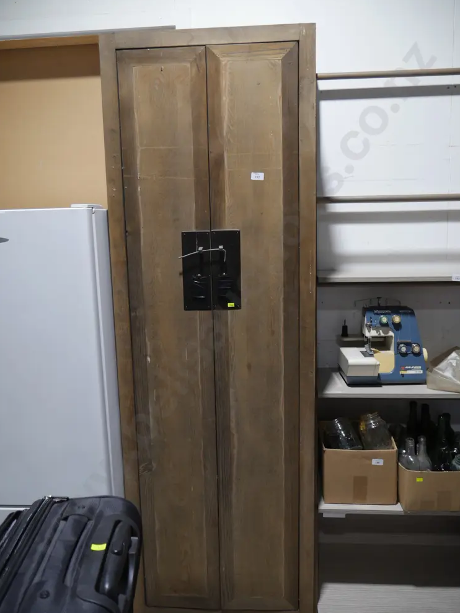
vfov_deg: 61.7
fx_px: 514
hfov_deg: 48.2
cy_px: 304
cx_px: 236
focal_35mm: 29
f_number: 3.5
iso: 200
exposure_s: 1/60
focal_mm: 14
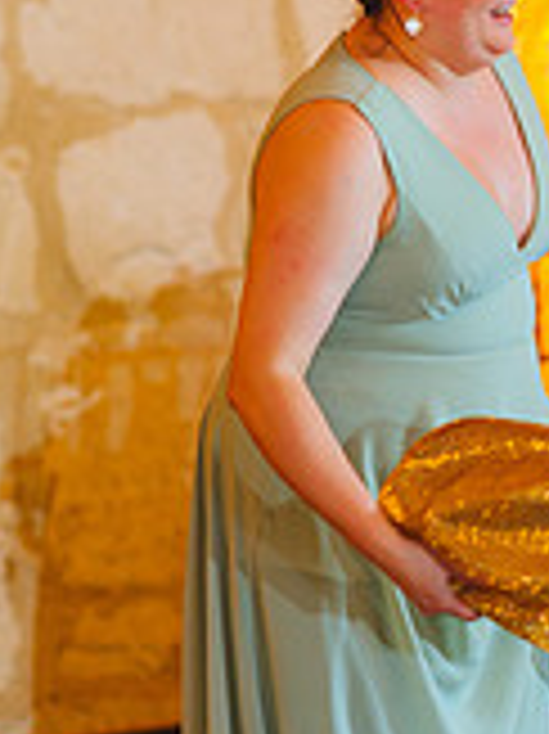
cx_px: 484
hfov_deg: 6.6
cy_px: 432
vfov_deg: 8.8
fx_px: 4785
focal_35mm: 226
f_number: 2
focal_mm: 85
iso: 2500
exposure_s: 1/100
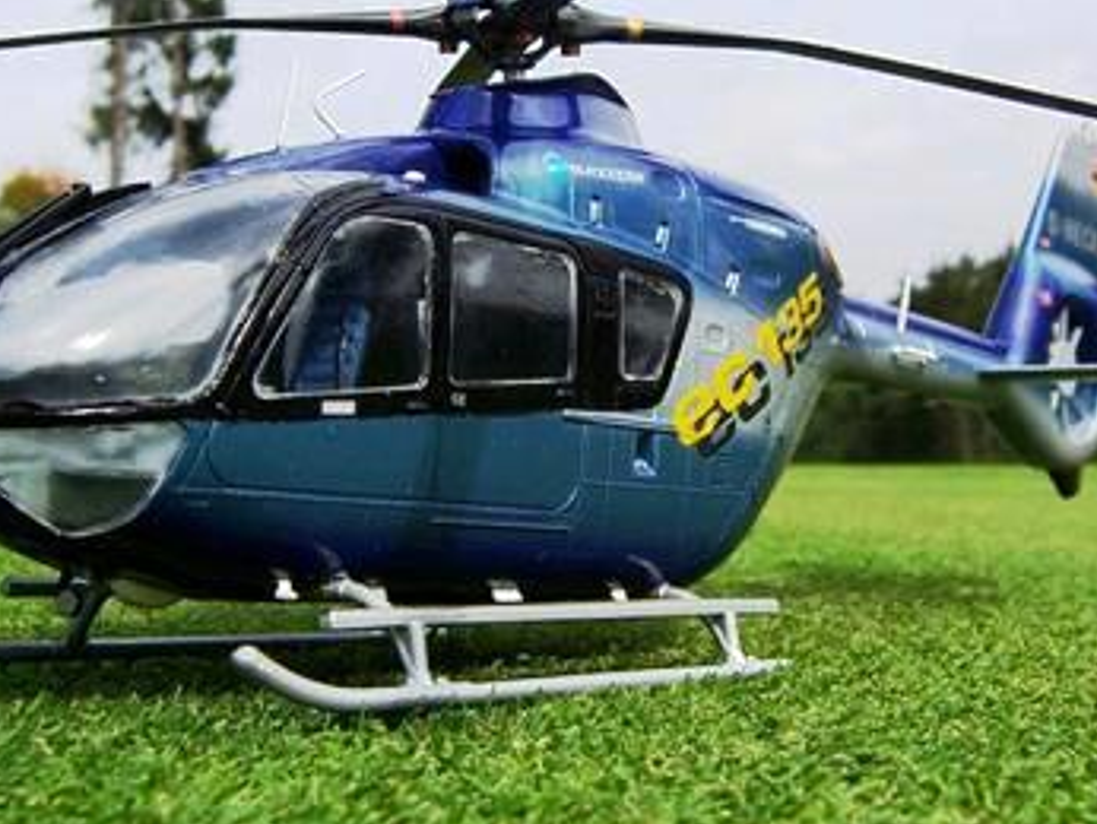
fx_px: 1934
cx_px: 593
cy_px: 247
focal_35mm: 61
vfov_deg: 23.9
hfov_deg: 31.6
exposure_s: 1/750
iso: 80
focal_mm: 5.5
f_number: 3.4
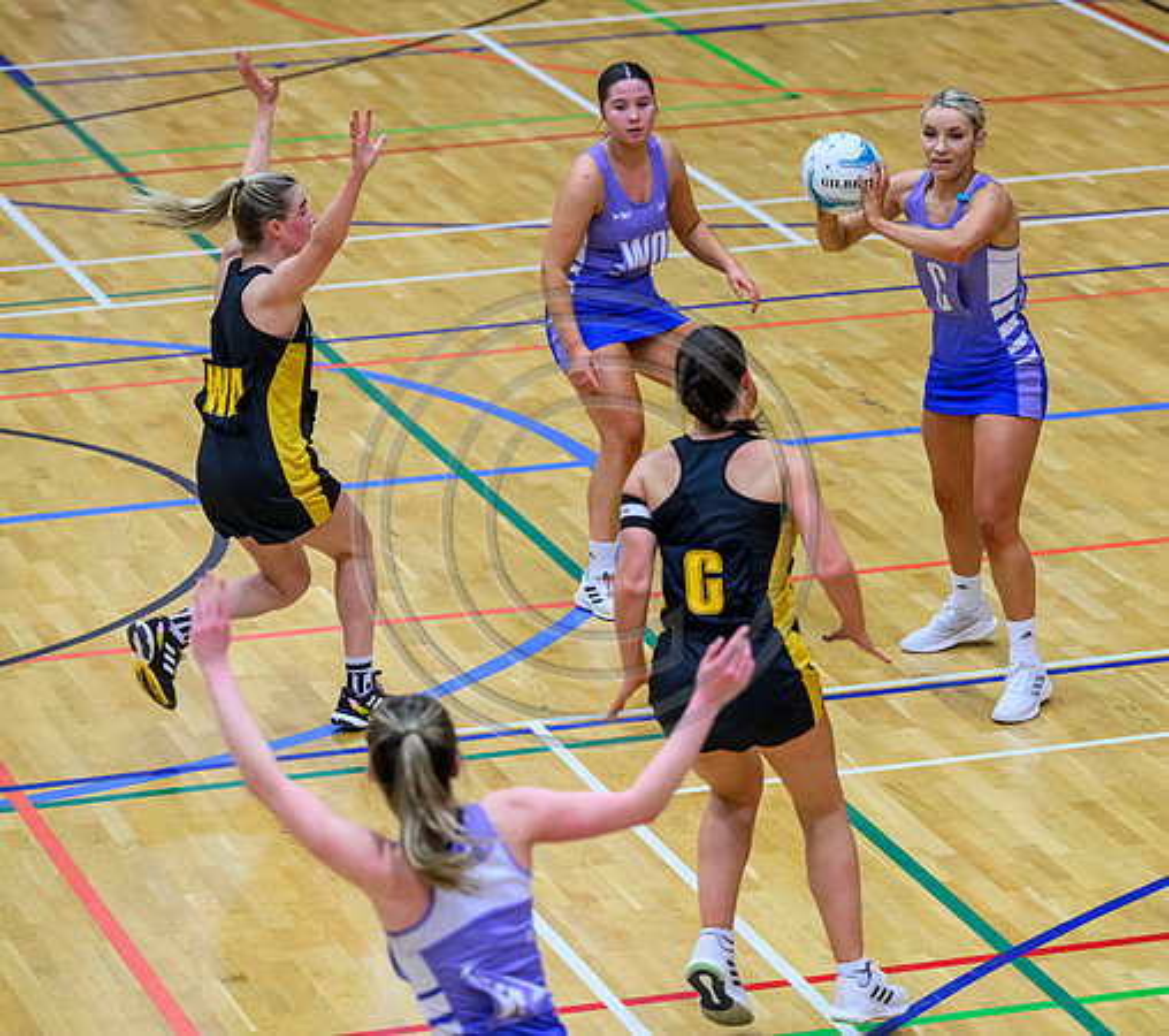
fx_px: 6255
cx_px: 776
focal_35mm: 173
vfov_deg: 9.5
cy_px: 518
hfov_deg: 10.7
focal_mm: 145
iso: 5000
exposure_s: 1/800
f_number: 3.5
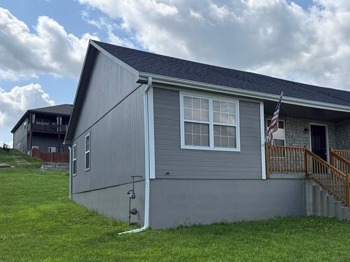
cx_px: 262
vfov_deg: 37.3
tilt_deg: +5.1
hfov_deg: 47.2
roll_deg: +1.2
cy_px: 173
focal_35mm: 38
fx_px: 384
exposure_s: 1/5714
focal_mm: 6.76
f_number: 1.78
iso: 100
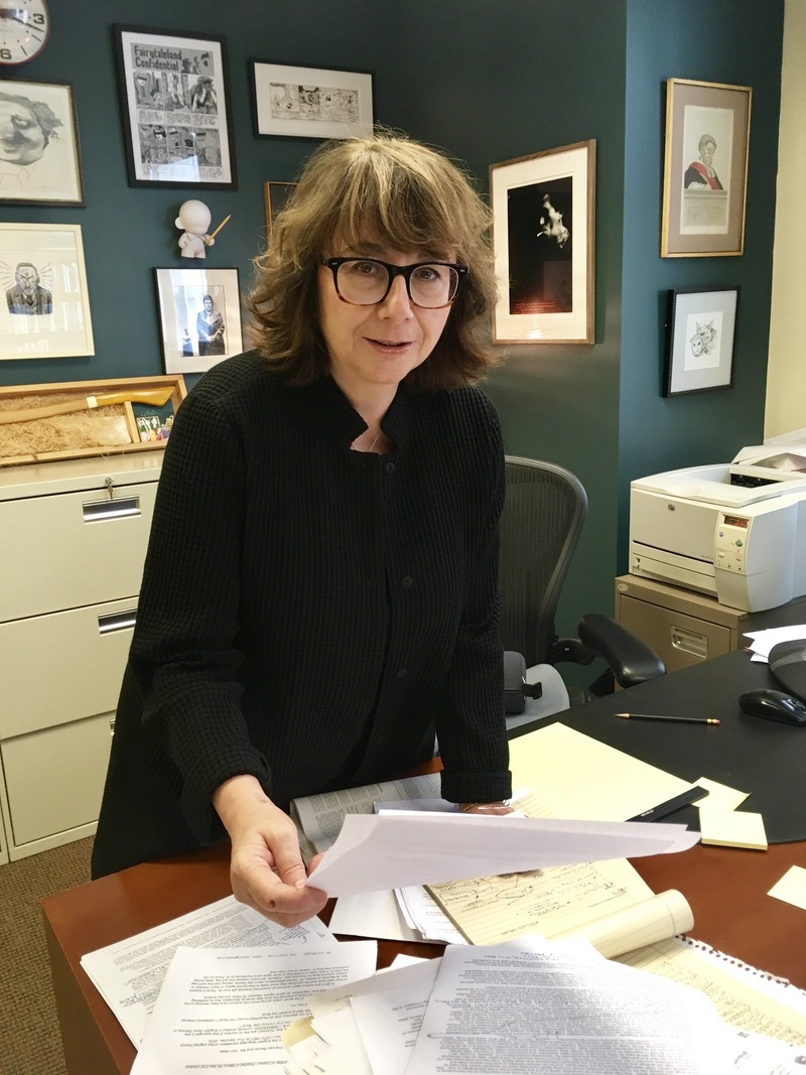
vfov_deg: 61.7
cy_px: 538
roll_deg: +1.6
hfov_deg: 48.2
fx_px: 900
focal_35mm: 29
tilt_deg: -13.3
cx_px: 403
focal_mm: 4.15
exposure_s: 1/30
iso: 80
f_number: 2.2
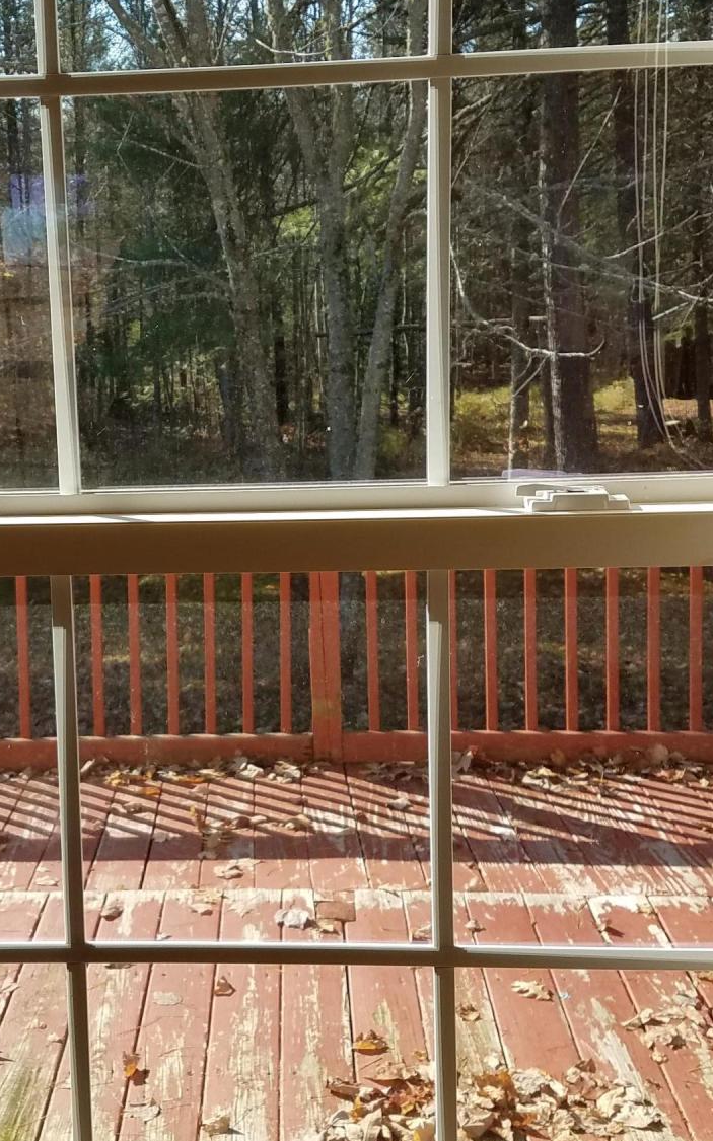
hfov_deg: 25.9
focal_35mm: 49
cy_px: 515
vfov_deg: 41.0
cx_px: 144
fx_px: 1524
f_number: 1.7
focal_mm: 4.2
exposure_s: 1/608
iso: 40
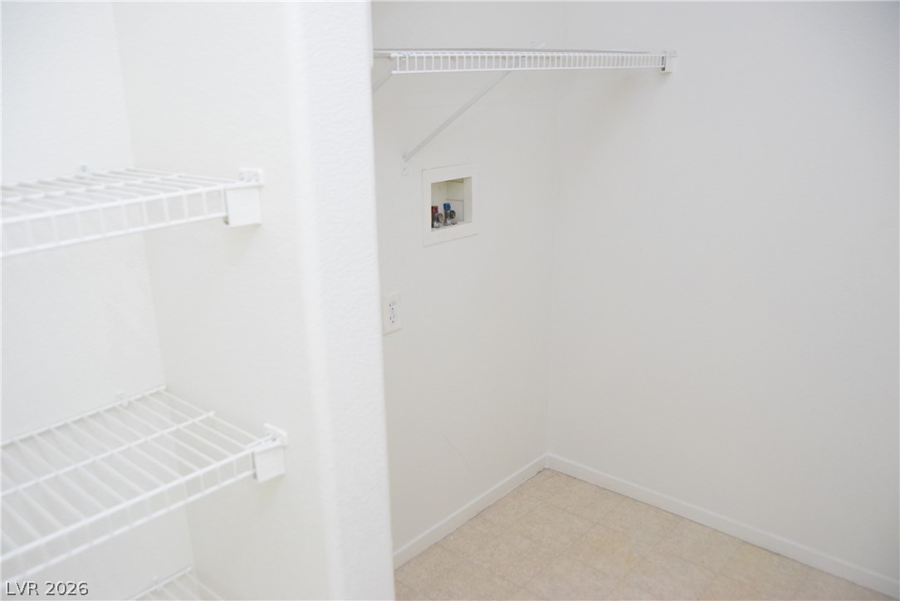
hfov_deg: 61.9
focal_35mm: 30
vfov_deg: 43.7
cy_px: 300
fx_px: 750
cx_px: 450
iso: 2800
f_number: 3.5
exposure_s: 1/60
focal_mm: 20
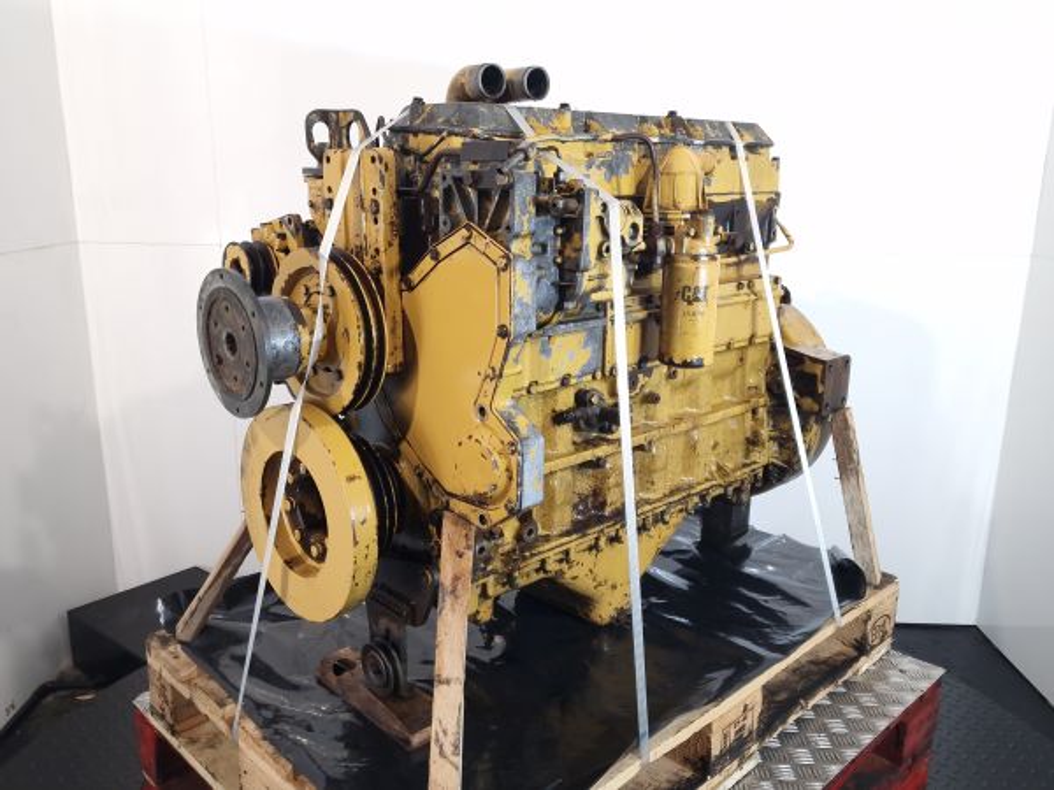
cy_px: 395
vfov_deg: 58.9
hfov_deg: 73.9
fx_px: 700
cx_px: 527
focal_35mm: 23
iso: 80
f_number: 1.8
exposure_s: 1/50
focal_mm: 6.4
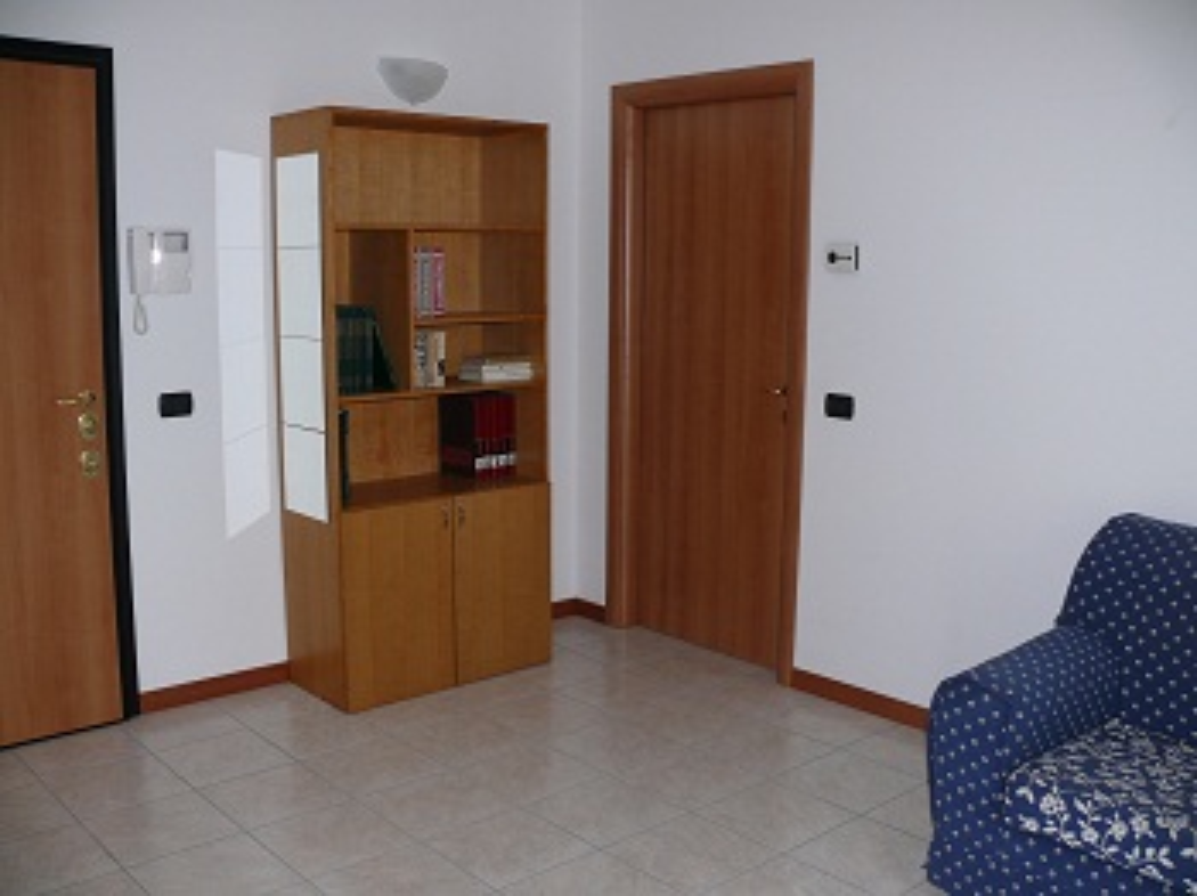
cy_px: 448
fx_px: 1209
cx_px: 598
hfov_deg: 52.7
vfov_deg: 40.7
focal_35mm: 35
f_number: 2.8
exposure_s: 1/30
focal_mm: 7.4
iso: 100
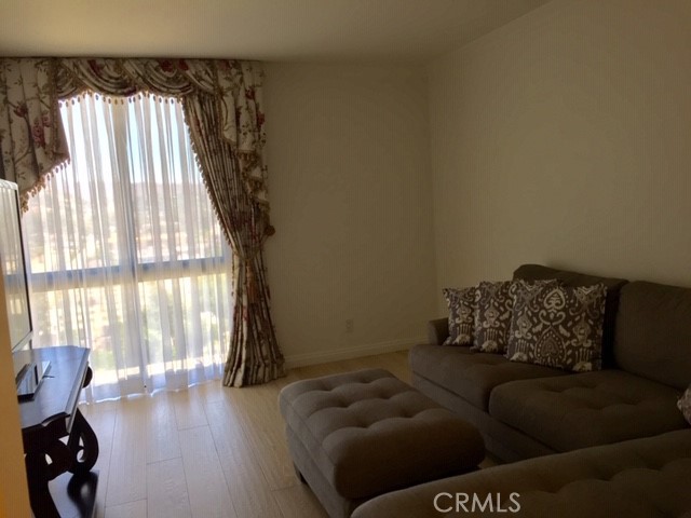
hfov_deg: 61.7
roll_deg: +2.0
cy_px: 259
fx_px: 579
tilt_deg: -4.1
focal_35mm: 29
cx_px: 346
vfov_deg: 48.2
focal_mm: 4.15
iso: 50
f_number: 2.2
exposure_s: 1/120
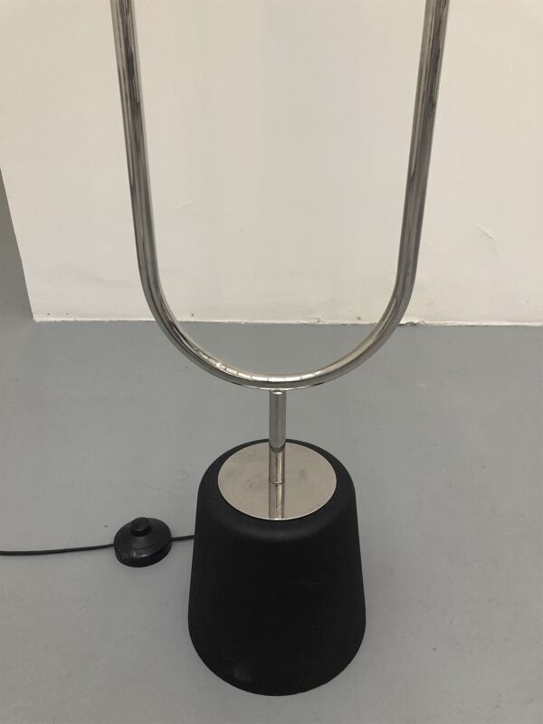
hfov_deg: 49.7
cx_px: 272
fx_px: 586
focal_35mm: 28
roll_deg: +0.0
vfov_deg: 63.4
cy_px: 362
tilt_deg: -29.0
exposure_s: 1/33
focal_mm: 3.99
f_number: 1.8
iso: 25
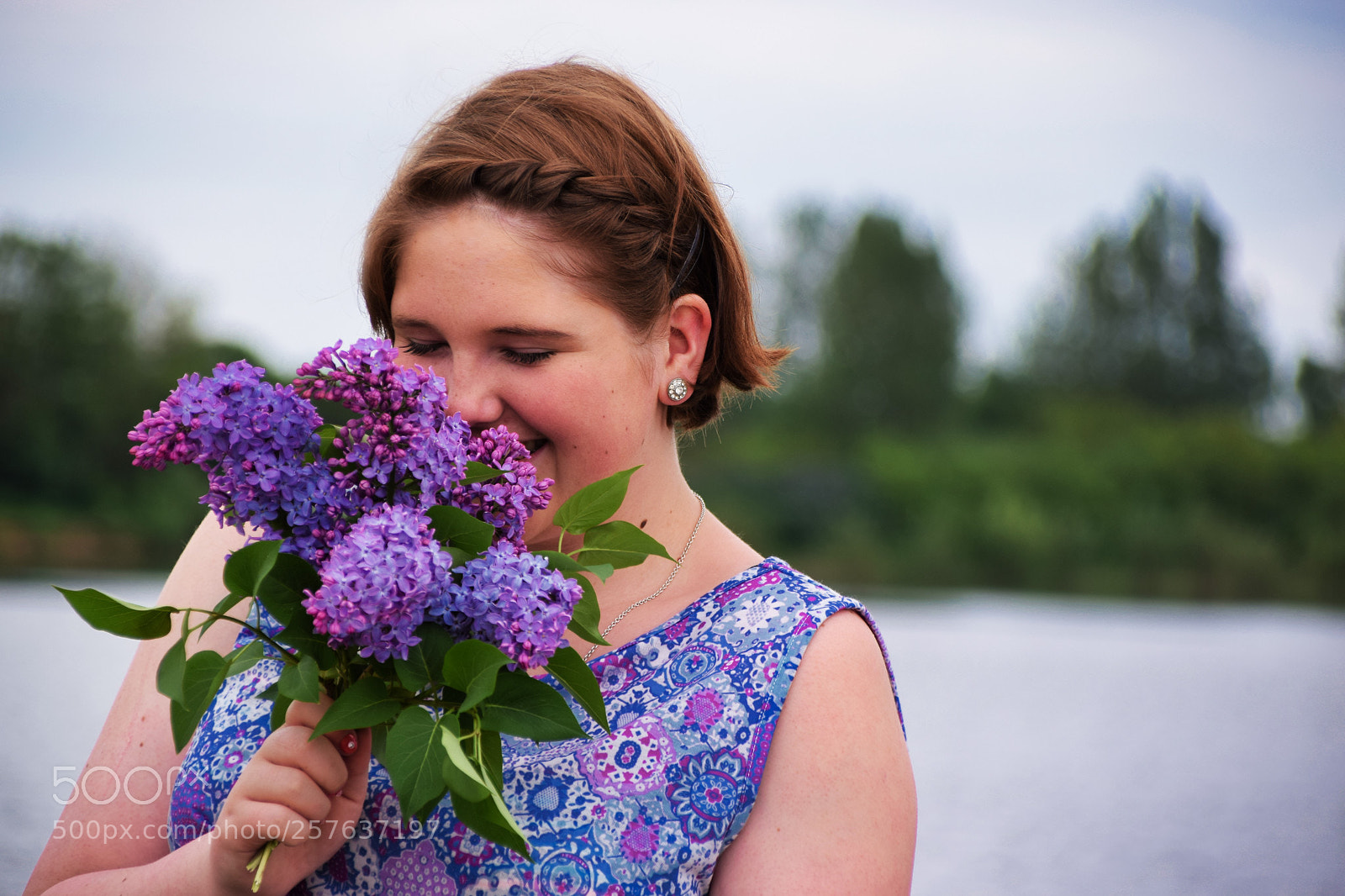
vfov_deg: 6.8
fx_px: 7564
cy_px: 448
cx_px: 672
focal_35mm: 202
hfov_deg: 10.2
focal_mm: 135
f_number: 6
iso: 100
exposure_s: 1/250
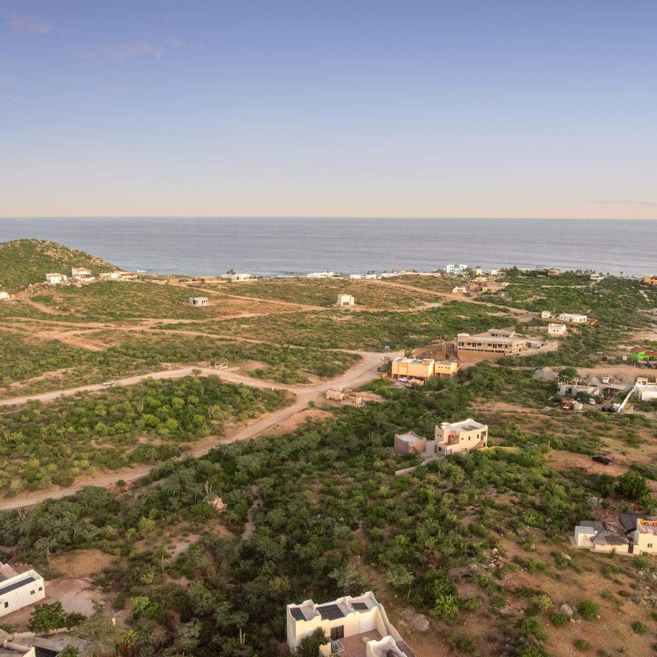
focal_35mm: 29
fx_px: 623
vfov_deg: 55.6
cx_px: 335
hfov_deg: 55.6
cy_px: 334
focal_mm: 12.29
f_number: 6.3
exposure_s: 1/30
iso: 1600
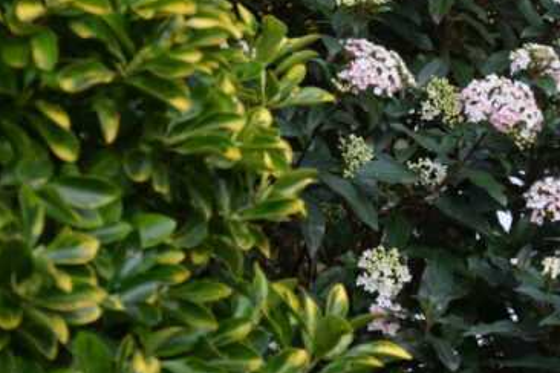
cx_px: 496
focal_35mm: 279
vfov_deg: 4.9
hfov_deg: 7.4
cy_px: 73
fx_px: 4338
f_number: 6.3
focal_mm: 105
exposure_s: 1/160
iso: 200
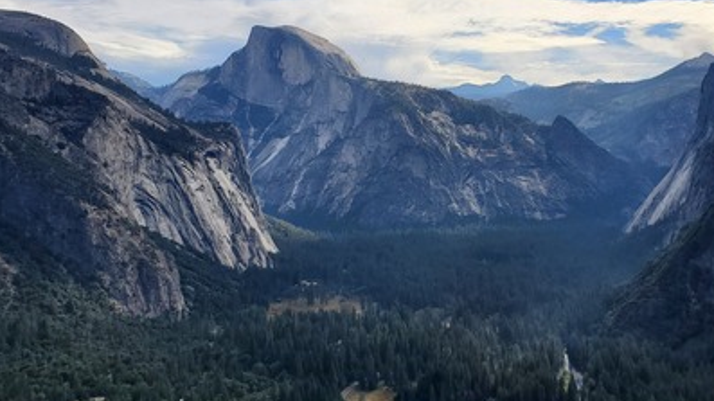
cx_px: 410
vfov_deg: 29.5
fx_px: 757
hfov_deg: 50.3
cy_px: 131
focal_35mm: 40
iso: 50
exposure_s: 1/2558
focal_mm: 4.3
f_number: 2.4
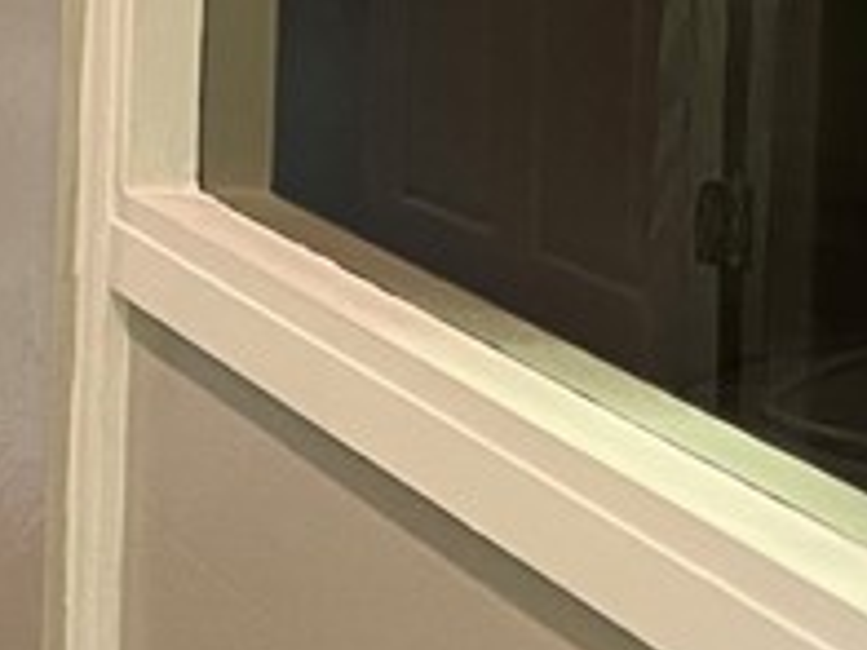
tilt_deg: -2.4
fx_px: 3406
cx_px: -1040
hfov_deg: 12.3
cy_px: -221
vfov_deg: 10.6
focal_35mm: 136
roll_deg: +0.0
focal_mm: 5.1
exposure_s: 1/60
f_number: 1.6
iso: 160
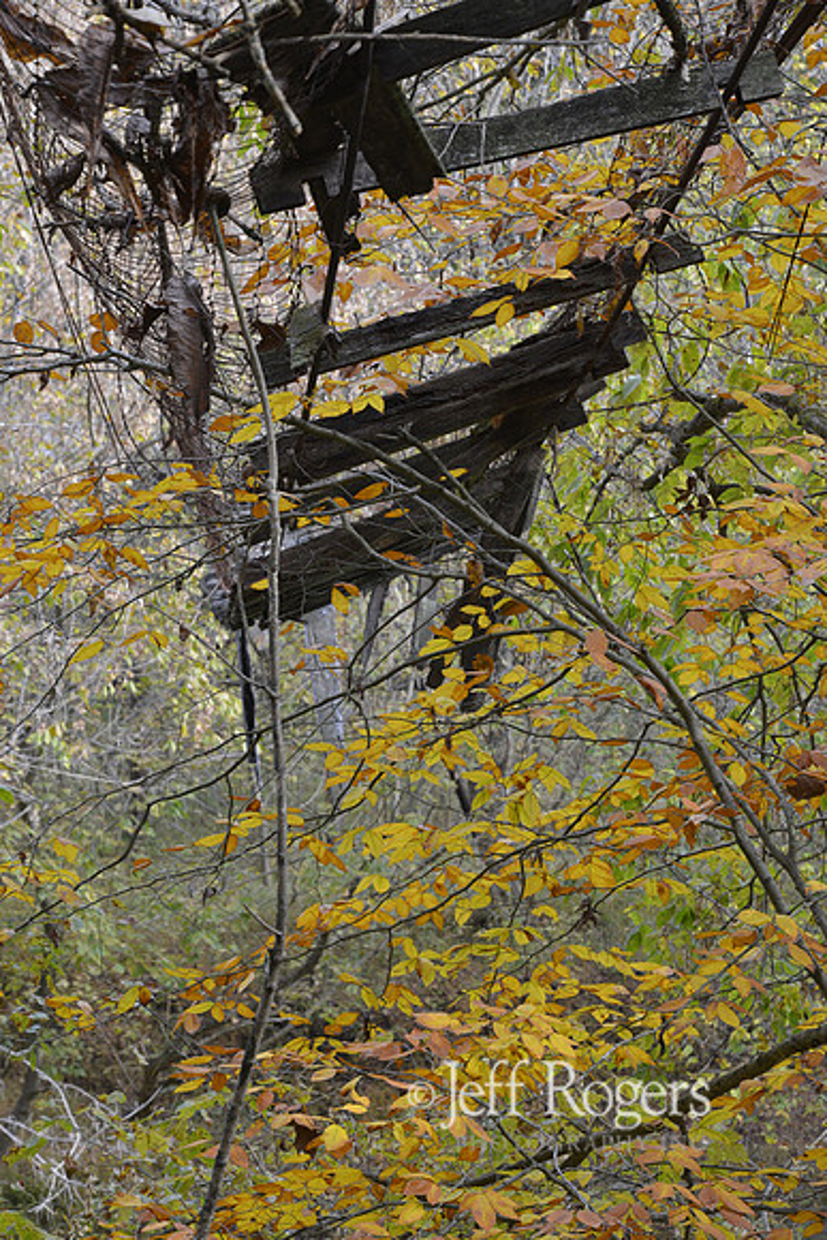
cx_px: 414
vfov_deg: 13.7
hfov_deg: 9.2
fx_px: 5165
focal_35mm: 150
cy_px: 620
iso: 100
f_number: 11
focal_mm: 150
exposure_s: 1/13
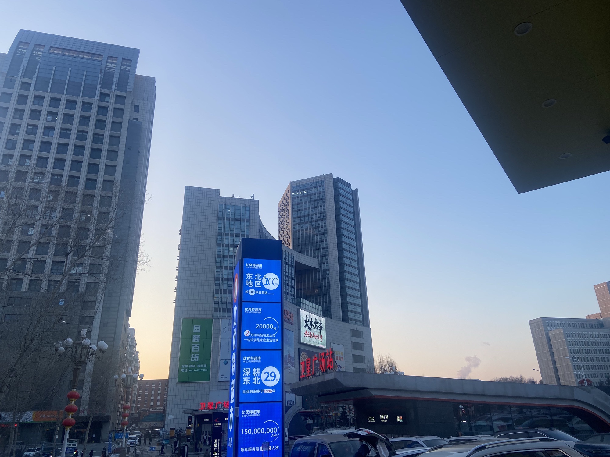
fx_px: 458
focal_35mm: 26
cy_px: 228
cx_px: 305
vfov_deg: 53.1
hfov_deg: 67.3
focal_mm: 4.25
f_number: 1.8
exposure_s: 1/502
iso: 32
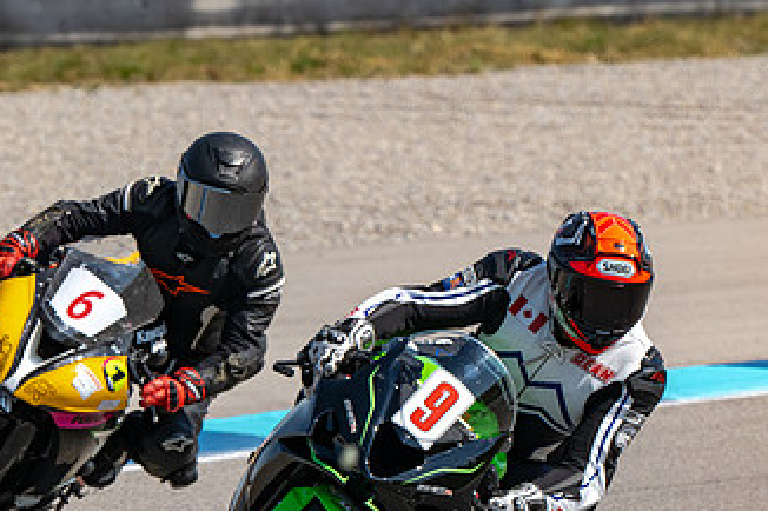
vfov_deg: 1.7
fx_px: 17079
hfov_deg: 2.6
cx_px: 349
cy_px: 432
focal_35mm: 801
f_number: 11
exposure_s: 1/1250
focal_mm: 450
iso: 500
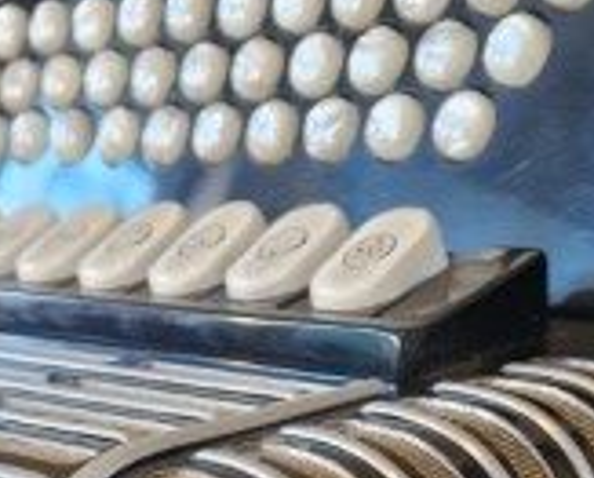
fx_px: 1550
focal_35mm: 88
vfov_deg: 16.1
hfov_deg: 21.6
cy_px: 715
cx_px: 219
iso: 800
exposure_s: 1/100
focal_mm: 5.4
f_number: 1.8
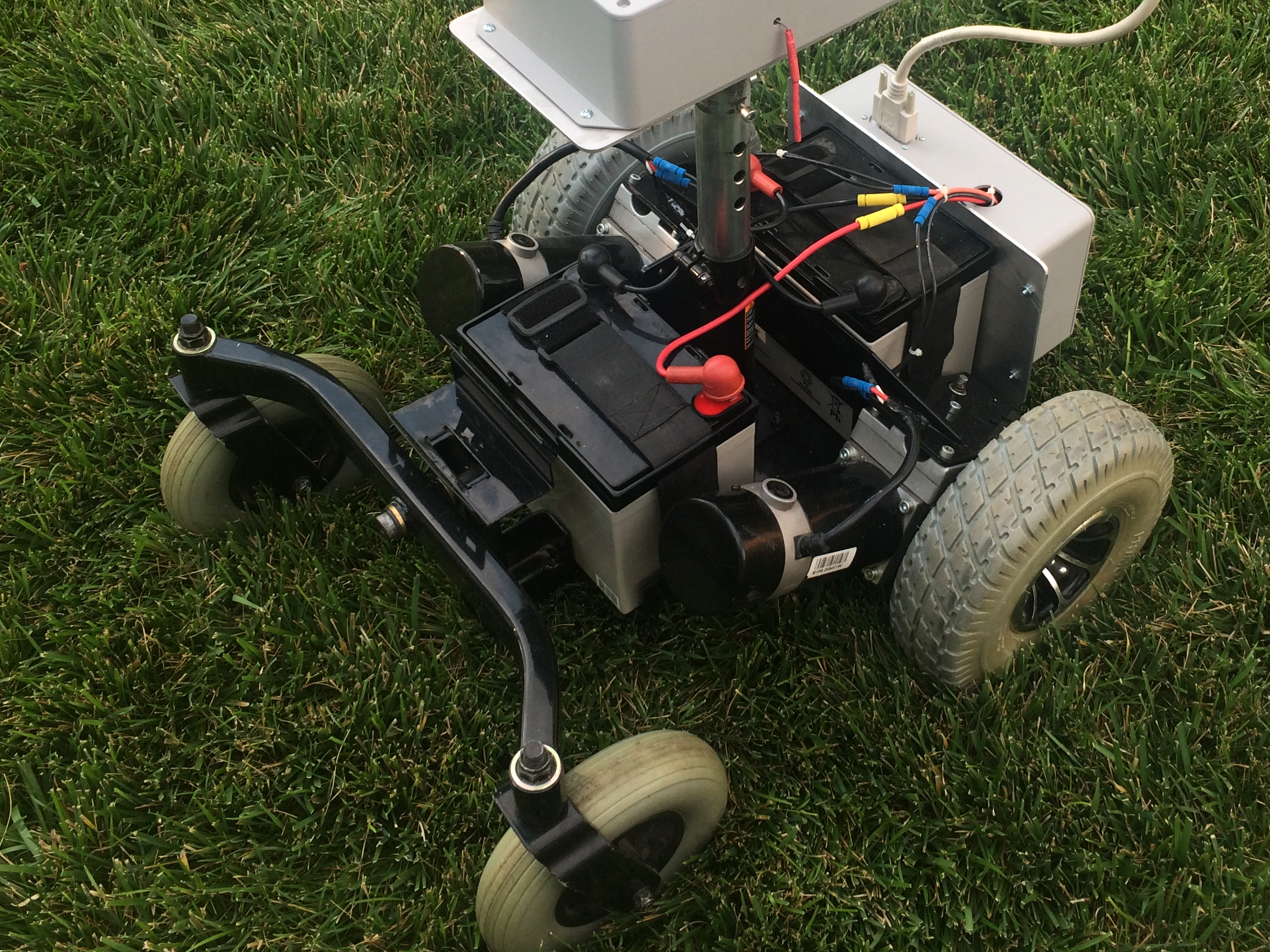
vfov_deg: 34.8
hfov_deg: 45.5
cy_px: 324
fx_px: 1504
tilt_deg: -48.7
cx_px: 764
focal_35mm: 41
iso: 32
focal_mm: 4.15
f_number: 2.2
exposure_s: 1/456
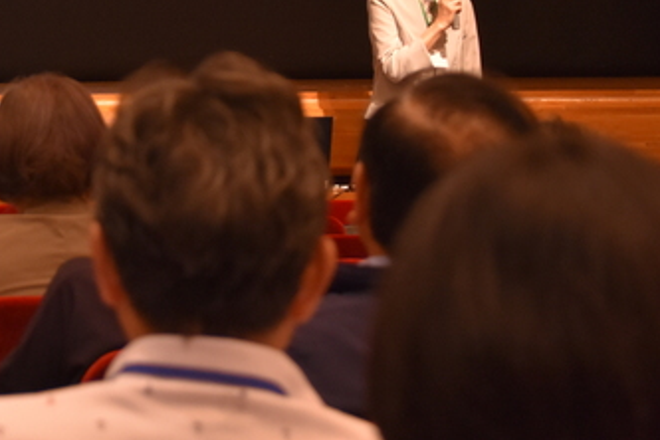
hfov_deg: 11.8
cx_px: 50
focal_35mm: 173
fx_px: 3171
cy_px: -78
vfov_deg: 7.9
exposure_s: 1/60
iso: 1100
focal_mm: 48
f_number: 4.5
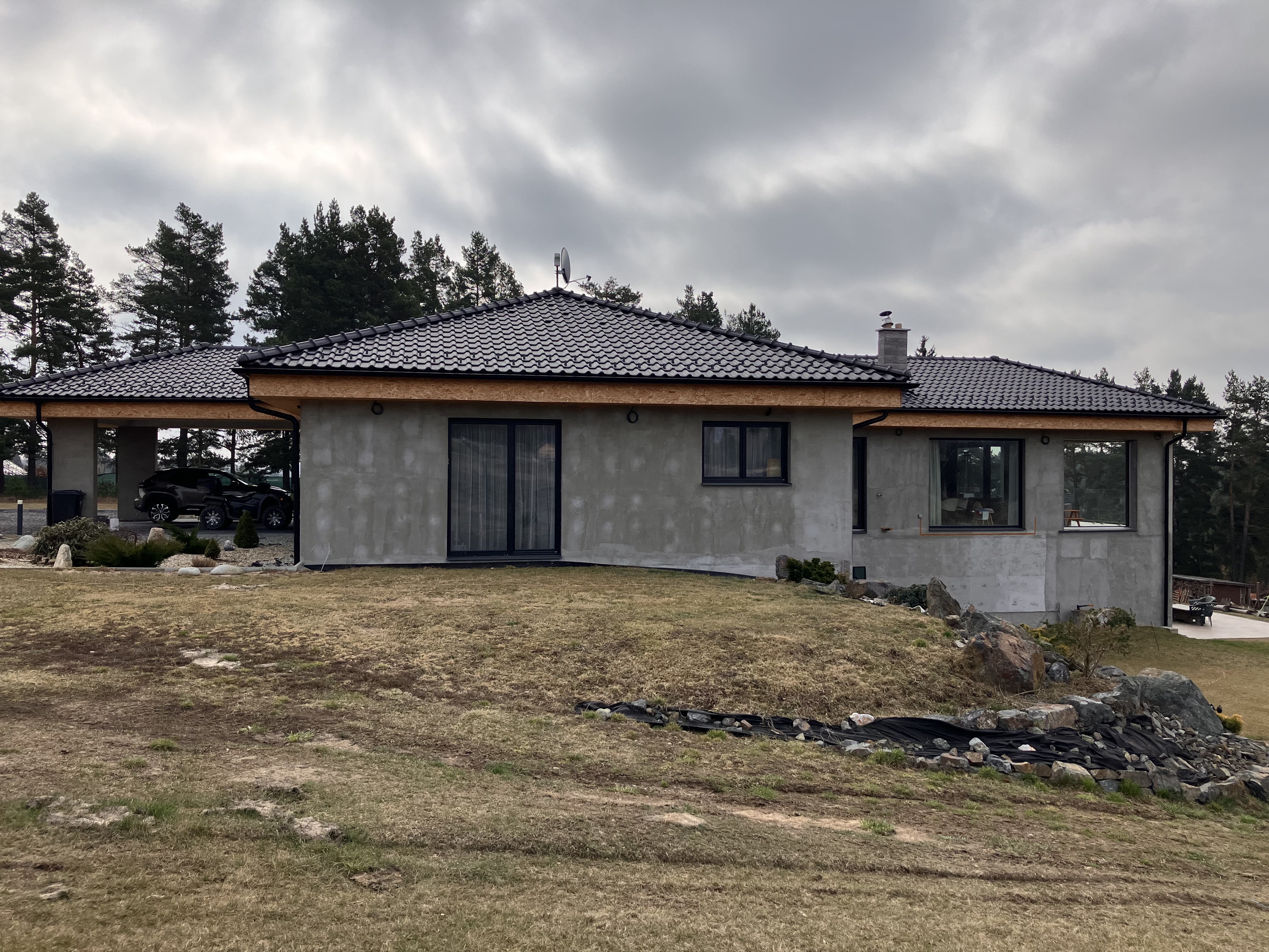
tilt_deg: +0.5
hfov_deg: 63.4
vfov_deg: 49.7
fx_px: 1026
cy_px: 476
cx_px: 634
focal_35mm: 28
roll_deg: -0.5
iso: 32
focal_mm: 3.99
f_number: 1.8
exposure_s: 1/3472
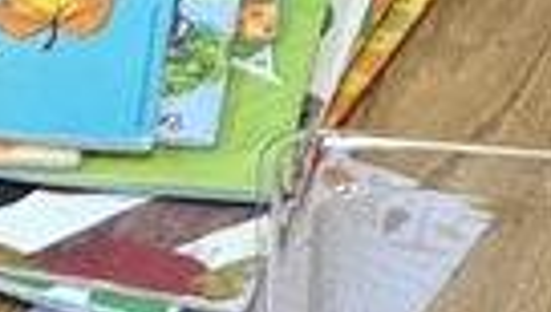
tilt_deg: -42.3
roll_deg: -21.3
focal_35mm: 213
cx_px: 1280
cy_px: 511
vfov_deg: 5.7
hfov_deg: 9.2
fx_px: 3117
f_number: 1.8
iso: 80
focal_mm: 4.25
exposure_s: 1/60
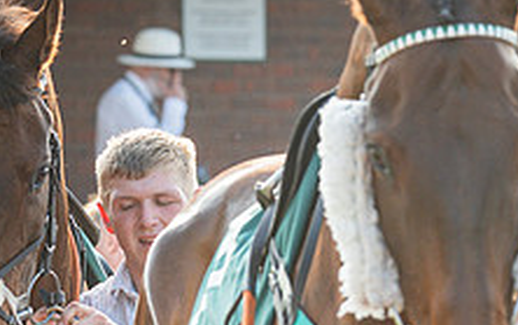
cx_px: 508
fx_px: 8884
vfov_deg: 2.1
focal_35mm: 629
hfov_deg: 3.3
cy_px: 427
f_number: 5
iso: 200
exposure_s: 1/320
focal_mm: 135
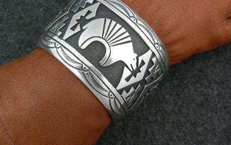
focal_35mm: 53
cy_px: 67
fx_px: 334
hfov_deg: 38.0
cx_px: 92
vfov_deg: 24.4
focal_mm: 6.2
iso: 400
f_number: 3.6
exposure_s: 1/20.7
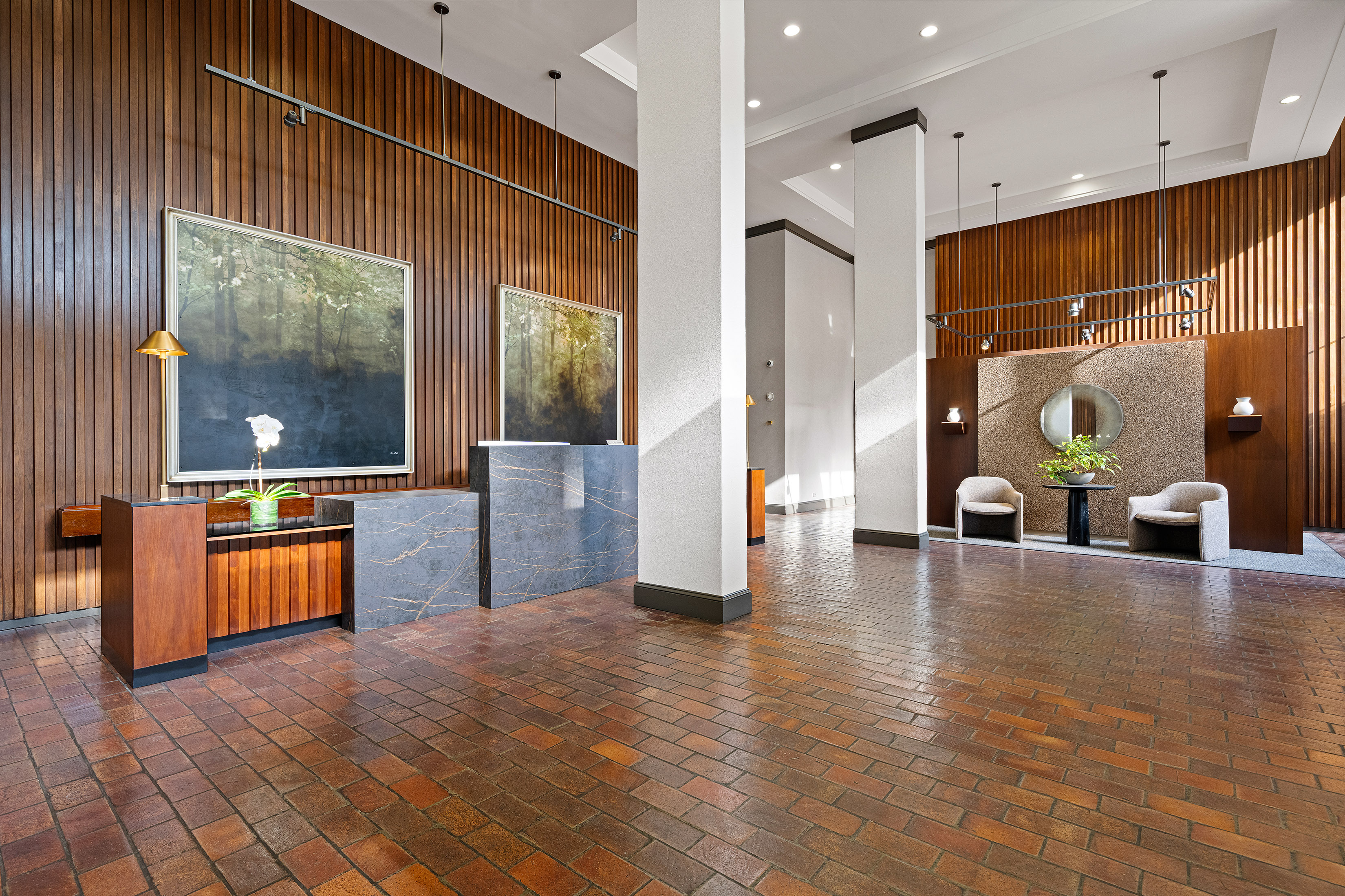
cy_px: 448
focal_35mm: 16
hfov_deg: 96.7
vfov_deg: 73.7
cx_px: 672
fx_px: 598
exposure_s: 1/4
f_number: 8
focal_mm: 16
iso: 800
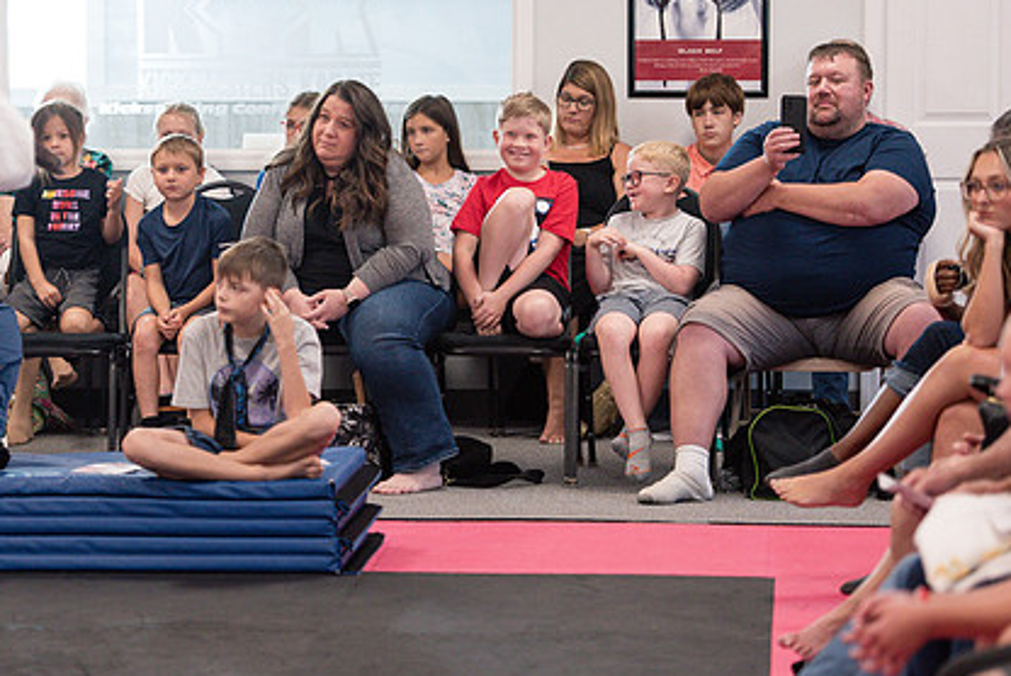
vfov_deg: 9.0
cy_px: 225
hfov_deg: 13.5
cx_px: 402
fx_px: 4271
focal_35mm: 152
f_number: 2.8
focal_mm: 105
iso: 1600
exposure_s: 1/400
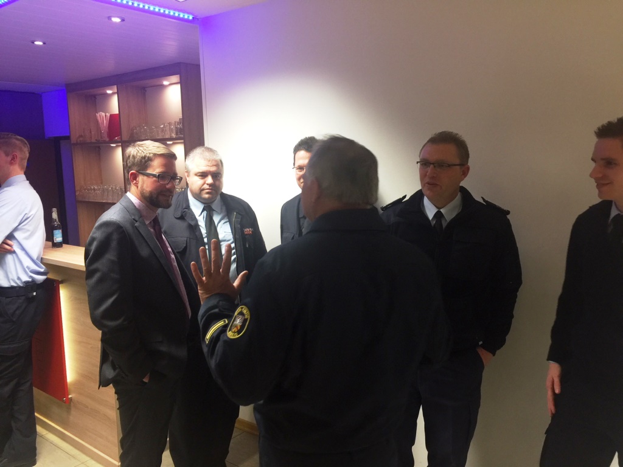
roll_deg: +1.3
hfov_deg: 61.7
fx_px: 522
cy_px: 234
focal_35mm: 29
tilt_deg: -8.6
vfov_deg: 48.2
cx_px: 312
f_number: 2.2
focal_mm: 4.15
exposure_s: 1/17
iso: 64
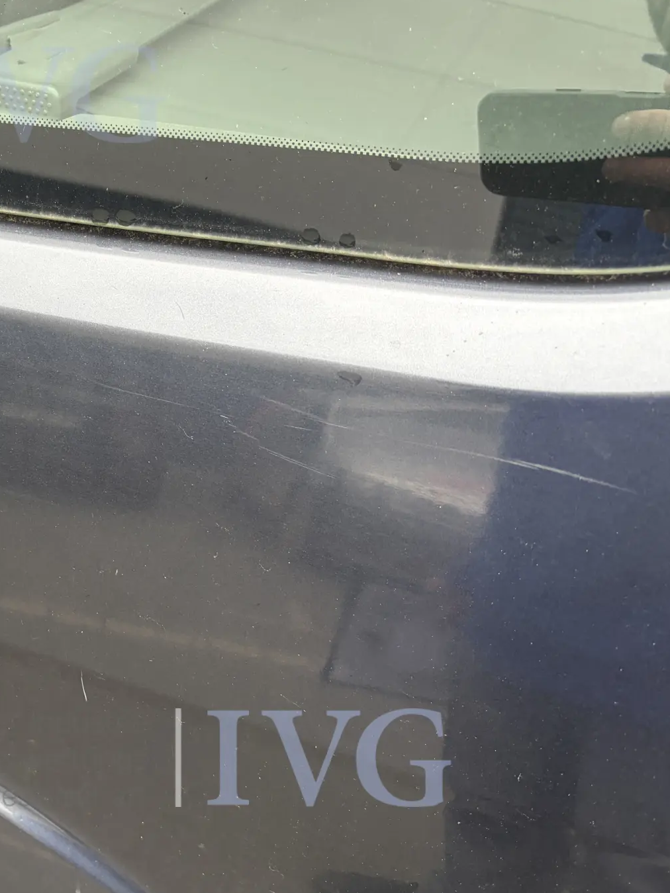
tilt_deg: -37.4
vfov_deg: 50.1
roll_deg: +1.7
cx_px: 70
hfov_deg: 36.3
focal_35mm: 37
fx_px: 955
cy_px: 426
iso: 125
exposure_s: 1/121
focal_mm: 5.96
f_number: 1.6
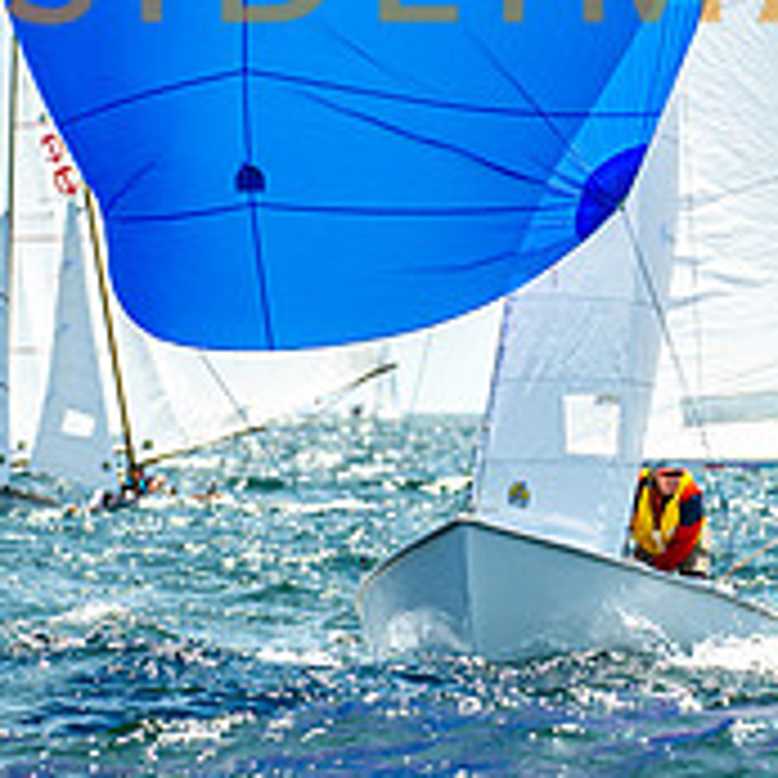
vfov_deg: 2.6
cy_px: -67
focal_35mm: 683
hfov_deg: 2.6
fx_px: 17367
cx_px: 531
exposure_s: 1/3200
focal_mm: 240
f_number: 4.5
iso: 400
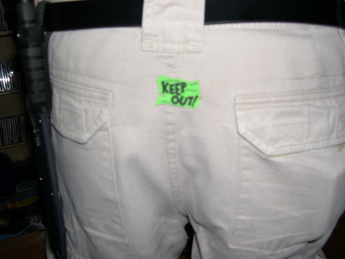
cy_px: 130
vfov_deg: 37.7
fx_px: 379
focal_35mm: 38
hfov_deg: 49.0
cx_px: 172
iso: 100
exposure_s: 1/60
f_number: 2.8
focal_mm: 8
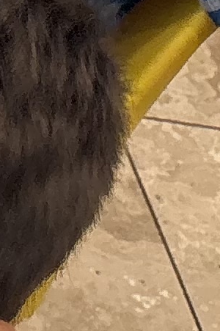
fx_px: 2222
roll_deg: -4.3
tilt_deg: -34.4
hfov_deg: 4.4
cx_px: -1110
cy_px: -269
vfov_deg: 8.2
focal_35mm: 242
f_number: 1.6
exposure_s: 1/60
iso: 100
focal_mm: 5.96
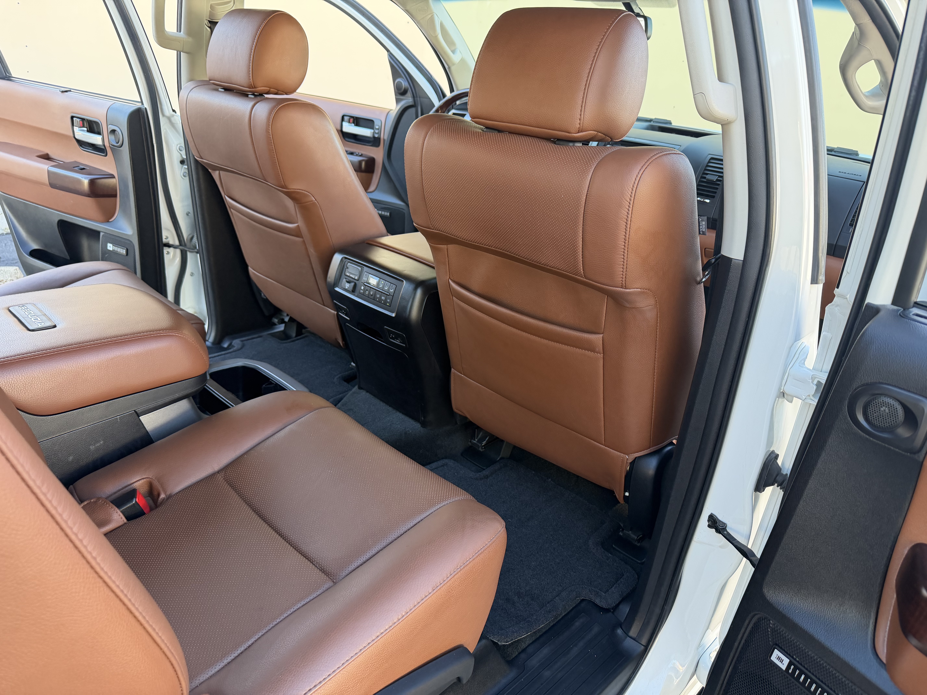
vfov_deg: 56.8
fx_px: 643
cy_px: 348
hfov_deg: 71.6
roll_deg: -4.7
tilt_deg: -21.8
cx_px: 464
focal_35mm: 24
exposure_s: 1/220
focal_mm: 6.76
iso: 200
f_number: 1.78
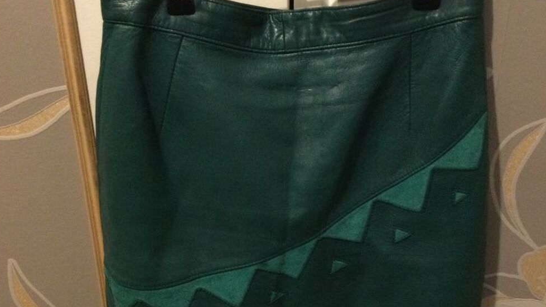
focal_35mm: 46
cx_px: 271
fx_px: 666
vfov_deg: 25.9
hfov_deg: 44.6
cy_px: 198
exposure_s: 1/17
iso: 500
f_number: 2.4
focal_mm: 3.3
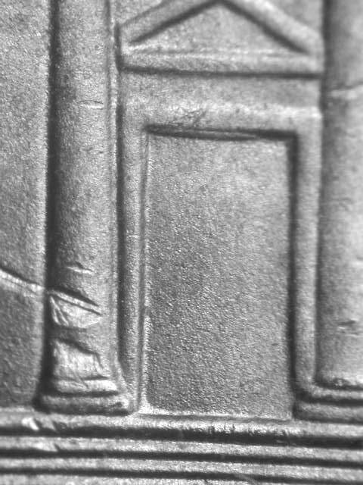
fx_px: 1943
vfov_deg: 14.2
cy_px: 242
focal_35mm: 139
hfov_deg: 10.7
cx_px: 182
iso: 100
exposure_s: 1/15
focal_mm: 28.8
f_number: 4.8
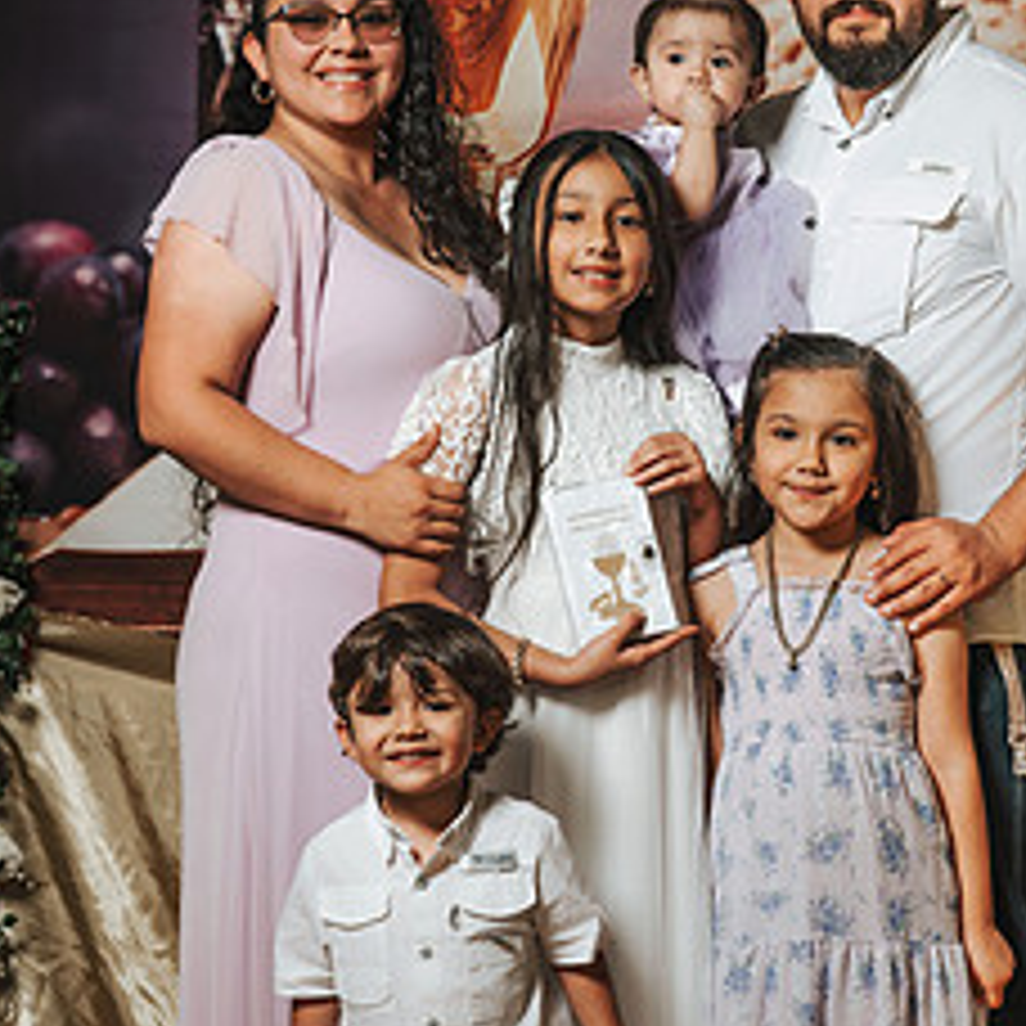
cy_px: 648
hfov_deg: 20.6
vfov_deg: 20.6
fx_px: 2817
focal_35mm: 84
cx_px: 646
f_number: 4
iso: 400
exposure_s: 1/160
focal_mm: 50
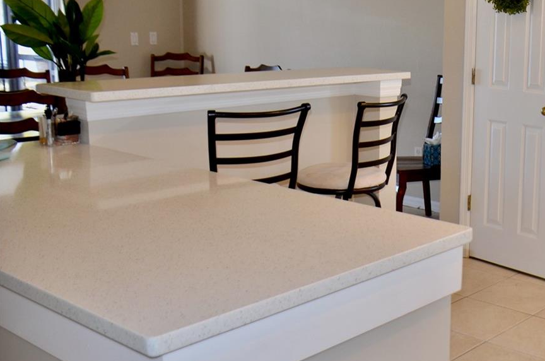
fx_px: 755
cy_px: 118
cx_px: 502
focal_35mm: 50
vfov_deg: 26.7
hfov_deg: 36.9
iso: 400
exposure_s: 1/100
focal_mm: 18
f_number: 3.5
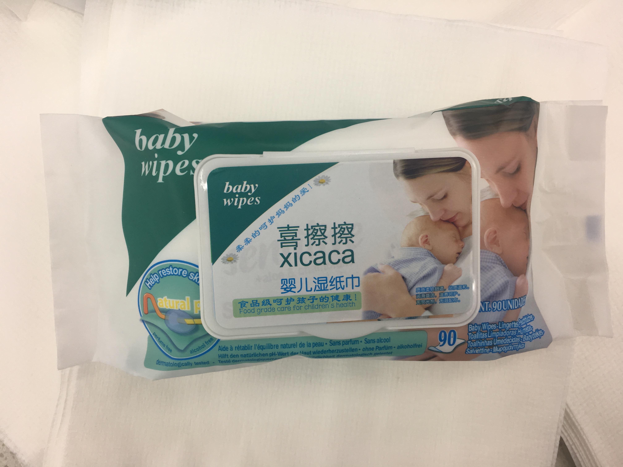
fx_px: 522
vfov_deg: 48.2
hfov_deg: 61.7
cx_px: 312
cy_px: 234
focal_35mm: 29
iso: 32
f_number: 2.2
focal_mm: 4.15
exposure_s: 1/50
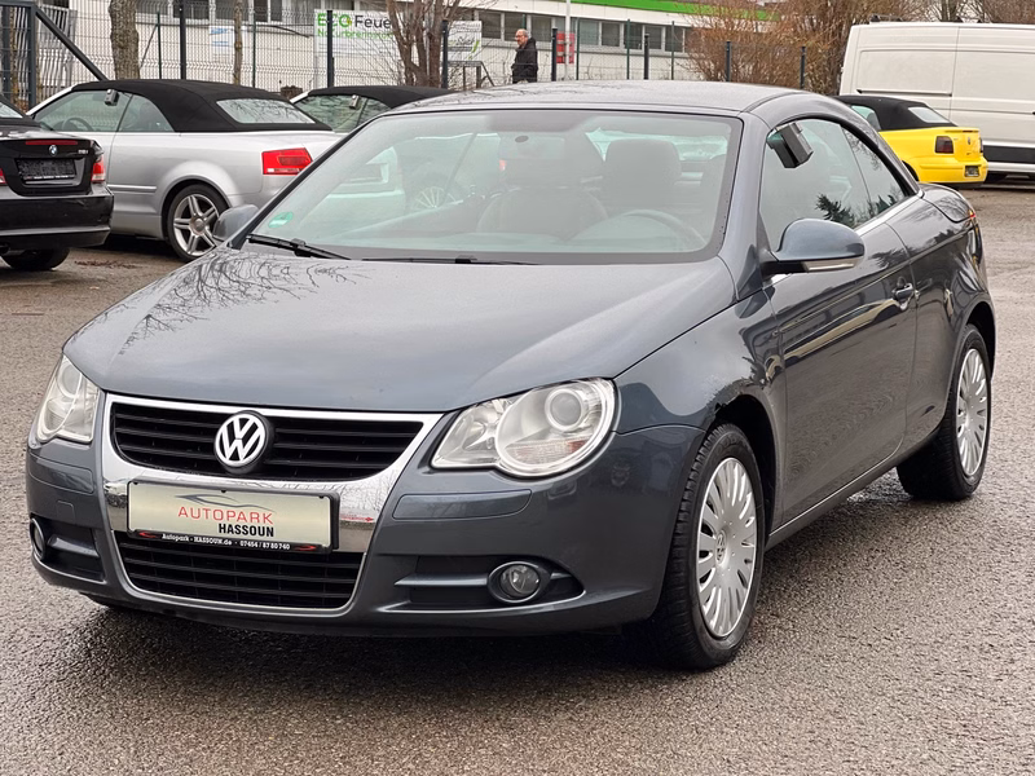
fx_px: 2302
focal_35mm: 77
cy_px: 388
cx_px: 518
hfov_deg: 25.3
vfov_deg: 19.1
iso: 50
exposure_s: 1/121
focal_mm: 9
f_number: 2.8
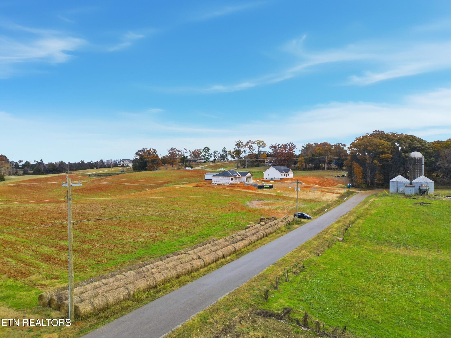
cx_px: 226
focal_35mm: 24
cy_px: 169
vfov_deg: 56.8
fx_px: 313
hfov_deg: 71.6
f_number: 1.7
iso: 100
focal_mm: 6.7
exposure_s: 1/8000
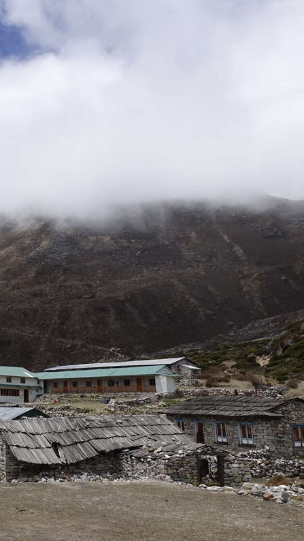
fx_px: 544
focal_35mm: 38
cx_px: -66
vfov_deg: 52.8
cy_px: 270
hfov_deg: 27.3
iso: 125
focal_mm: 8.8
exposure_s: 1/125
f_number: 5.6
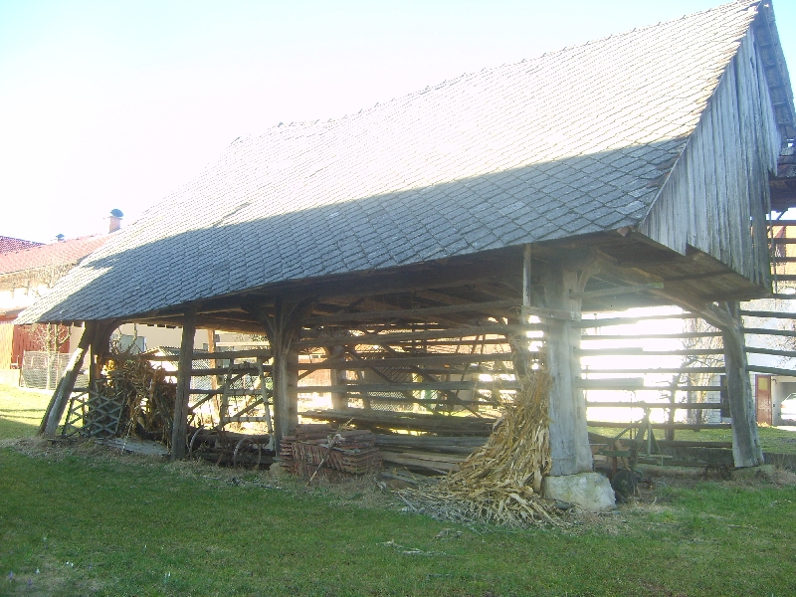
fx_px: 805
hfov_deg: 52.6
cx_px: 398
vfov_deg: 40.7
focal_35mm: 35
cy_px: 298
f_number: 2.8
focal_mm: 5.8
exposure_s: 1/90
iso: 50
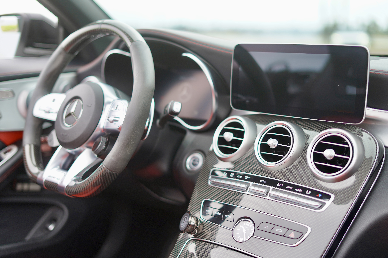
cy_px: 129
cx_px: 194
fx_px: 539
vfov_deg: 27.0
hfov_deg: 39.6
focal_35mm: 50
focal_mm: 50
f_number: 2
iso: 100
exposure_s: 1/500
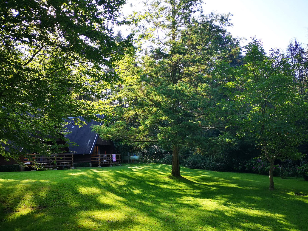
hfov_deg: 61.6
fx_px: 258
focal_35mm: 29
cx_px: 148
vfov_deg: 48.2
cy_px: 118
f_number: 1.8
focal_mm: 5.58
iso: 200
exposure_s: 1/899
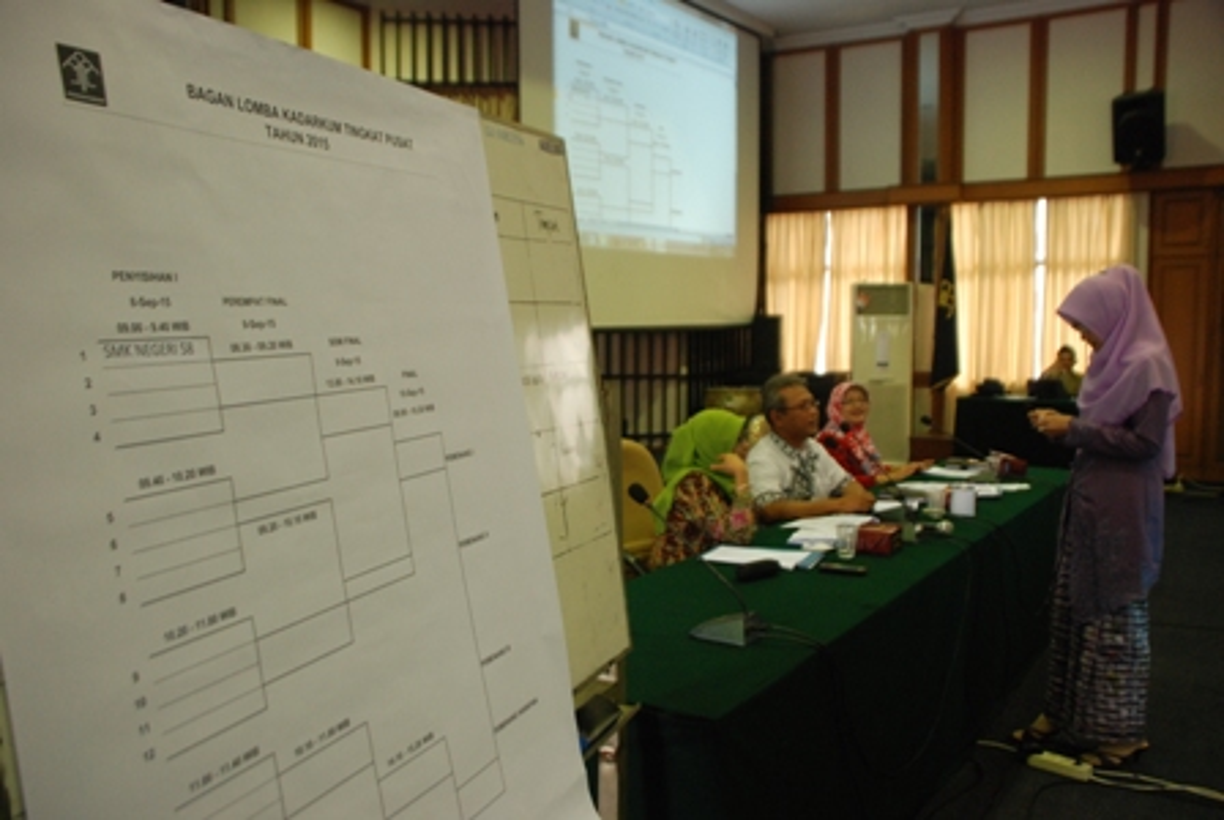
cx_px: 612
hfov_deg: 57.2
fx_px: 1123
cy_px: 410
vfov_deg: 40.1
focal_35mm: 33
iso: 720
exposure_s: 1/30
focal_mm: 22
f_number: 3.8
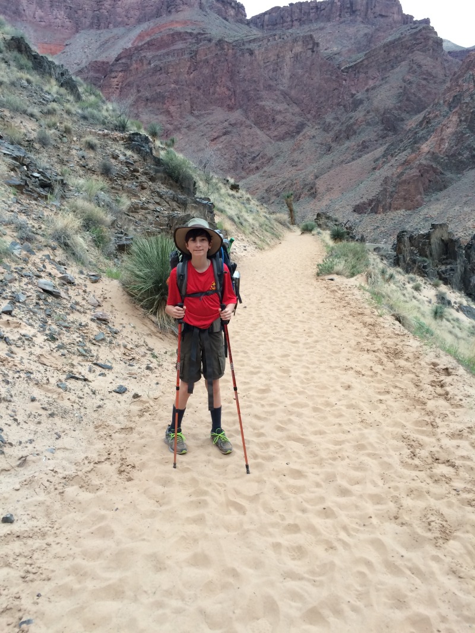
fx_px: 530
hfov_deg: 48.2
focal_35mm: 29
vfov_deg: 61.6
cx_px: 238
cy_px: 316
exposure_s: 1/40
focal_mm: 4.15
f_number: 2.2
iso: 40
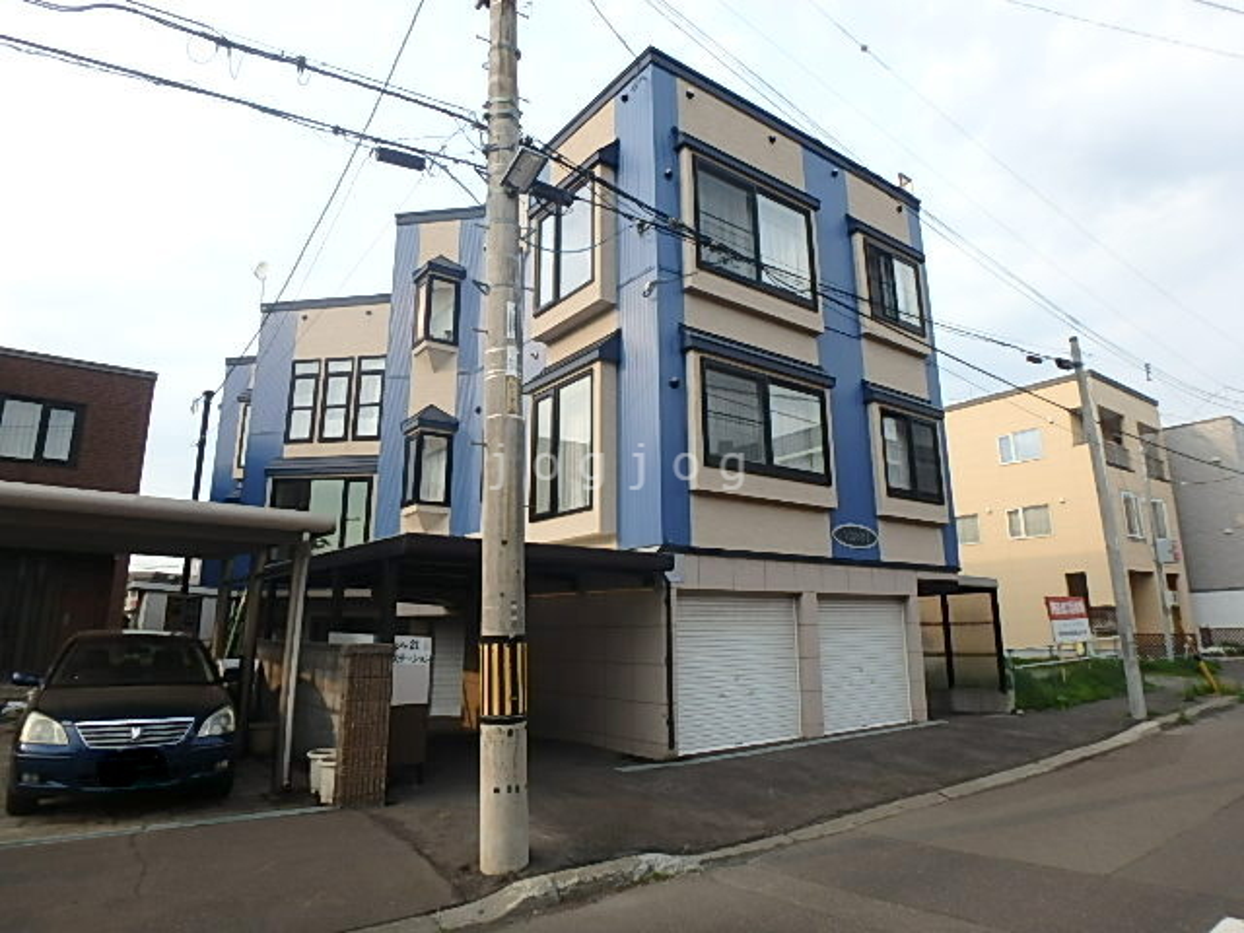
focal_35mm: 21
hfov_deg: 79.0
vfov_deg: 63.4
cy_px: 466
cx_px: 622
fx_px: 755
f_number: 3.5
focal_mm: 3.7
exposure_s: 1/400
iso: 125
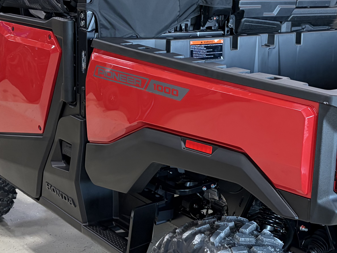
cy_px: 111
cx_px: 210
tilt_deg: -12.6
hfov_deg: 30.6
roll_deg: -2.9
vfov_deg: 23.3
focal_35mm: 63
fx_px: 613
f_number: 1.6
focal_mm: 5.96
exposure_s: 1/60
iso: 160
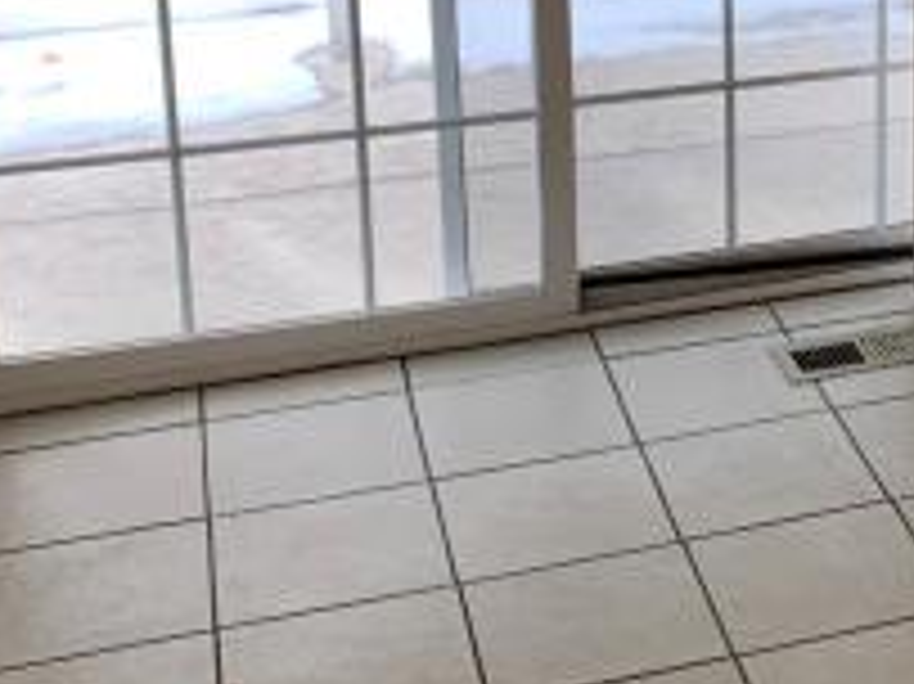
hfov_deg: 22.0
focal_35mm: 82
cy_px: -63
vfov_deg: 17.4
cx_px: 1108
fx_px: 2164
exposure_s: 1/122
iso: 25
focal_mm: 4.25
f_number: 1.8
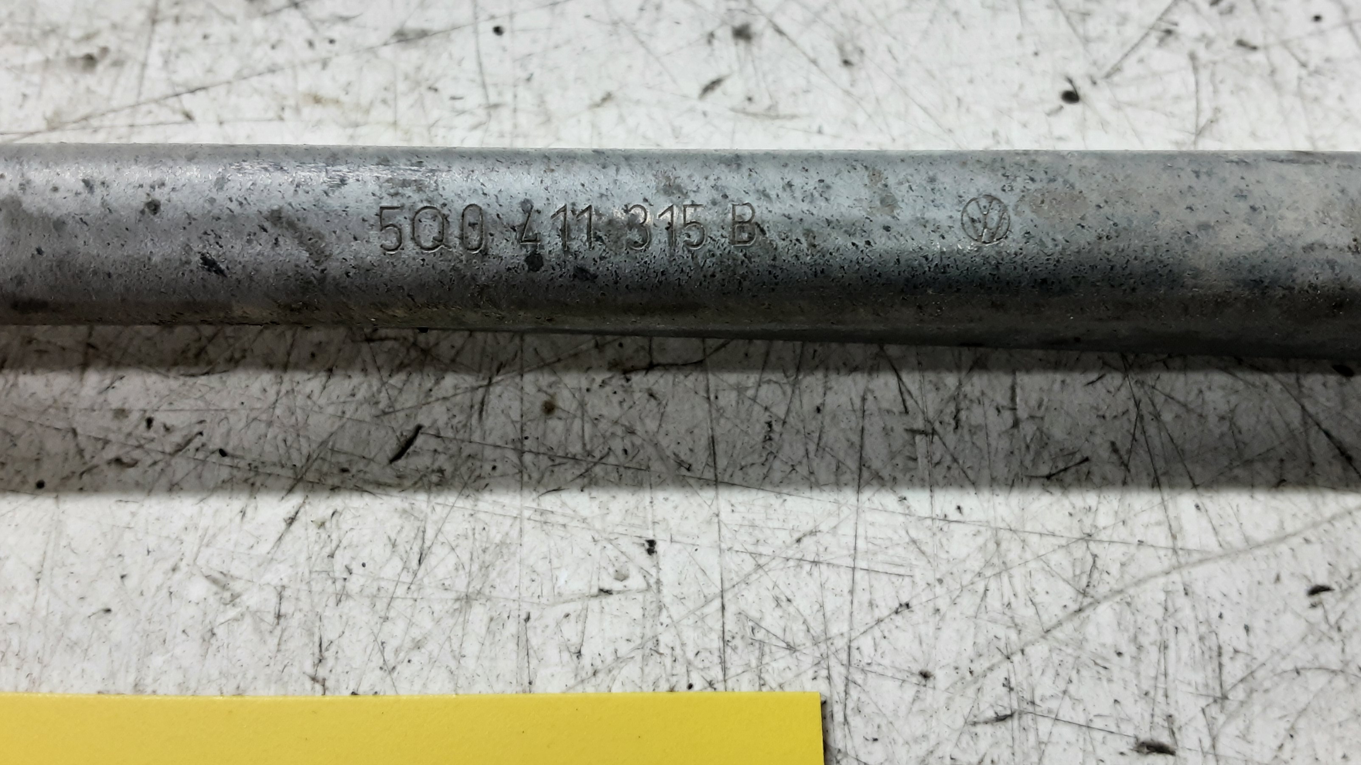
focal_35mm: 30
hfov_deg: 64.3
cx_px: 687
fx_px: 1083
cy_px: 309
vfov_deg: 38.8
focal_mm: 2.91
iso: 125
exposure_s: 1/50
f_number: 1.9
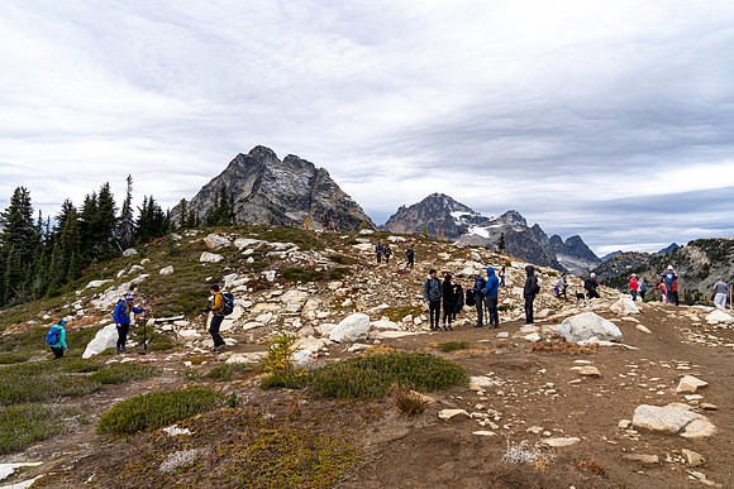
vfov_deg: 53.2
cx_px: 367
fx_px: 489
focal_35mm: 24
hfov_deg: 73.7
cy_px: 244
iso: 100
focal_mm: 24
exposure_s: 1/250
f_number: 6.3
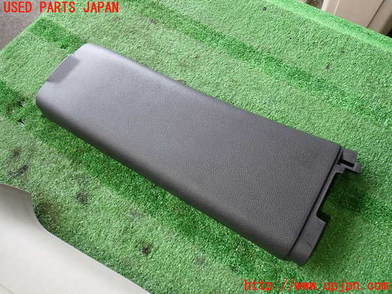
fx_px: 317
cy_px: 147
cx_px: 196
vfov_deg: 49.7
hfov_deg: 63.4
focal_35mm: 28
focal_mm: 5.05
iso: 200
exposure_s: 1/50
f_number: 2.2
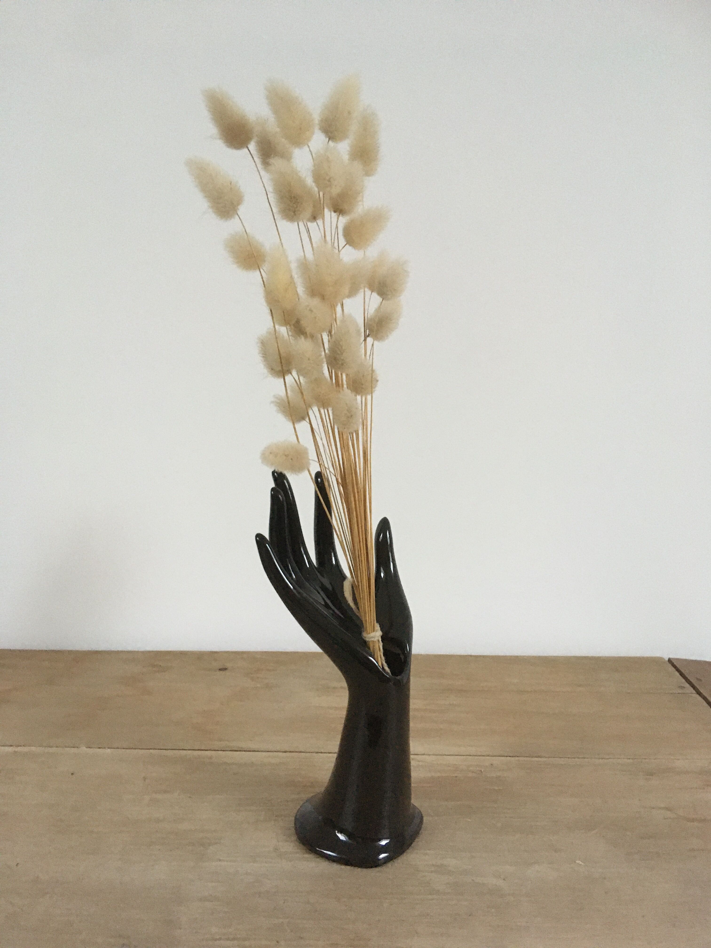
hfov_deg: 48.2
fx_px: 794
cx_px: 356
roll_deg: -1.4
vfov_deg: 61.7
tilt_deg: -7.6
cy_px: 474
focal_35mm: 29
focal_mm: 4.15
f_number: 2.2
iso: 250
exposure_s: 1/17
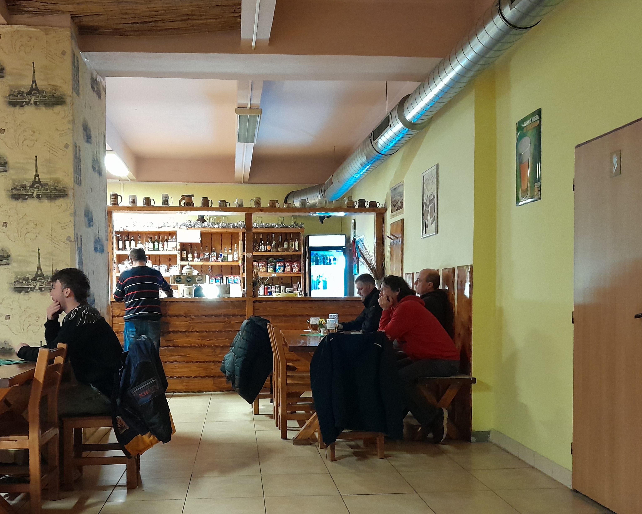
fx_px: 551
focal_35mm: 29
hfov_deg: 60.4
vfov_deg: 50.0
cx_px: 311
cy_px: 255
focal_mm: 4
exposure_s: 1/10
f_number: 1.8
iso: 800
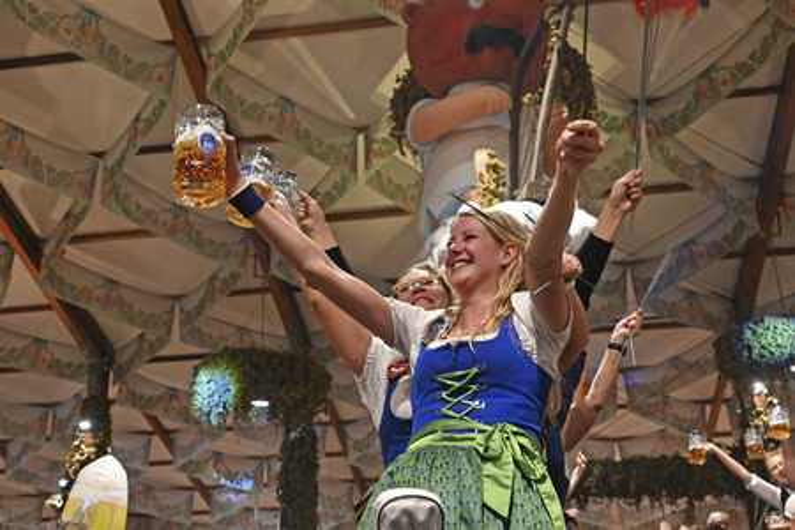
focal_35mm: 41
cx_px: 398
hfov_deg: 47.4
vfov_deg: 32.6
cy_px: 265
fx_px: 905
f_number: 4.2
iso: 3200
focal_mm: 27.5
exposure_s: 1/80
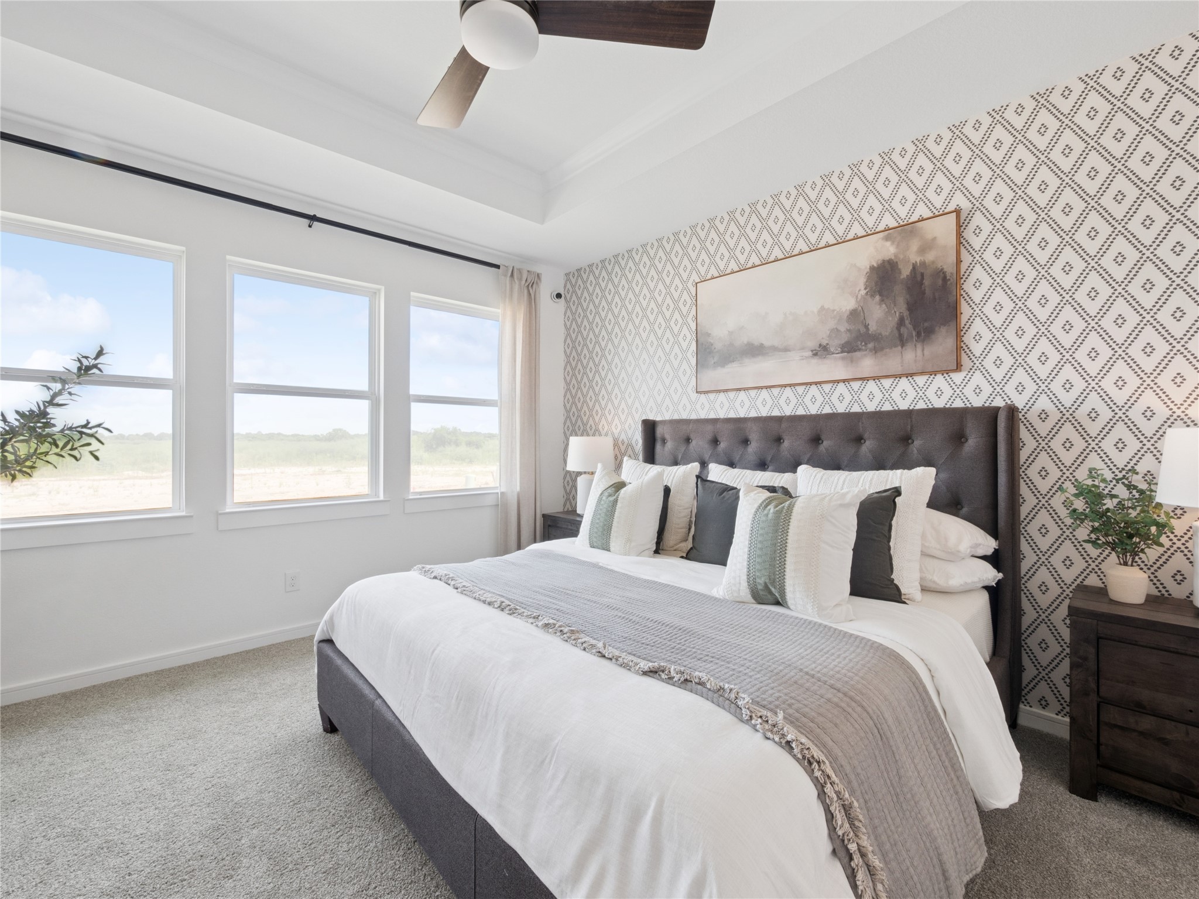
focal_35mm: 14
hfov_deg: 102.1
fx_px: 485
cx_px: 600
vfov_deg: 85.7
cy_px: 450
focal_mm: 7
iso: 200
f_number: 11
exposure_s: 1/15
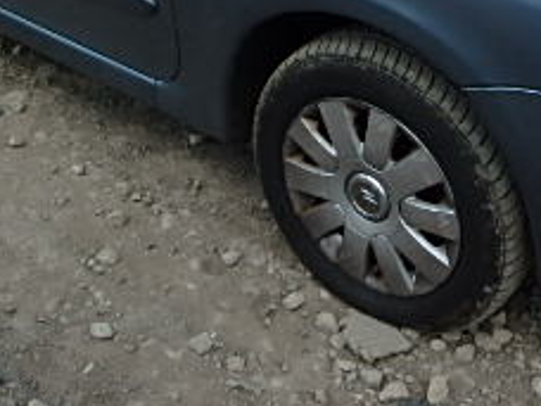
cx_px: 301
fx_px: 922
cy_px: -104
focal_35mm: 59
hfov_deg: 32.7
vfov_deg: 22.5
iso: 125
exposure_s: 1/800
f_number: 3.5
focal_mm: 3.7
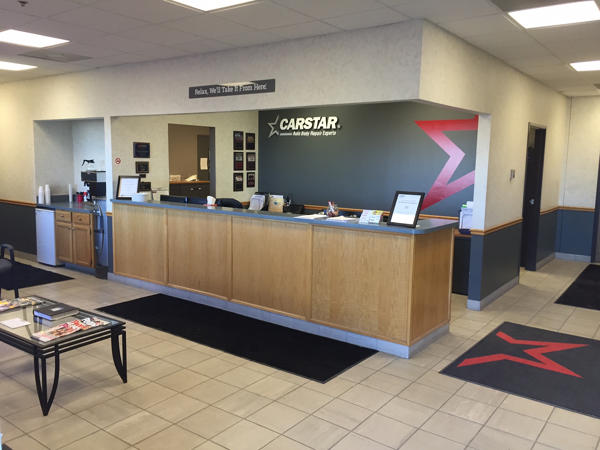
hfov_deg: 61.7
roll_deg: -2.0
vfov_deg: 48.2
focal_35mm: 29
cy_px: 225
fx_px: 503
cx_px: 300
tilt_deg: -6.8
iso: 50
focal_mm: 4.15
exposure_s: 1/30
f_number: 2.2
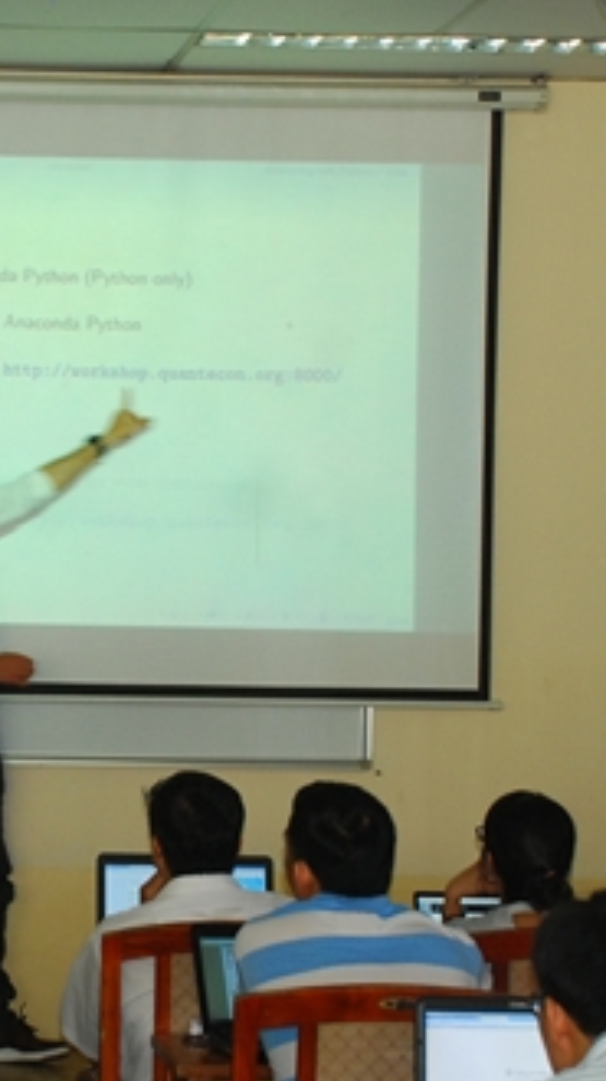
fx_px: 3322
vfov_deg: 18.5
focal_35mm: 116
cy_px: 590
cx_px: -10
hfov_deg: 10.3
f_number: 5.6
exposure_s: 1/20
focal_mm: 38
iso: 500
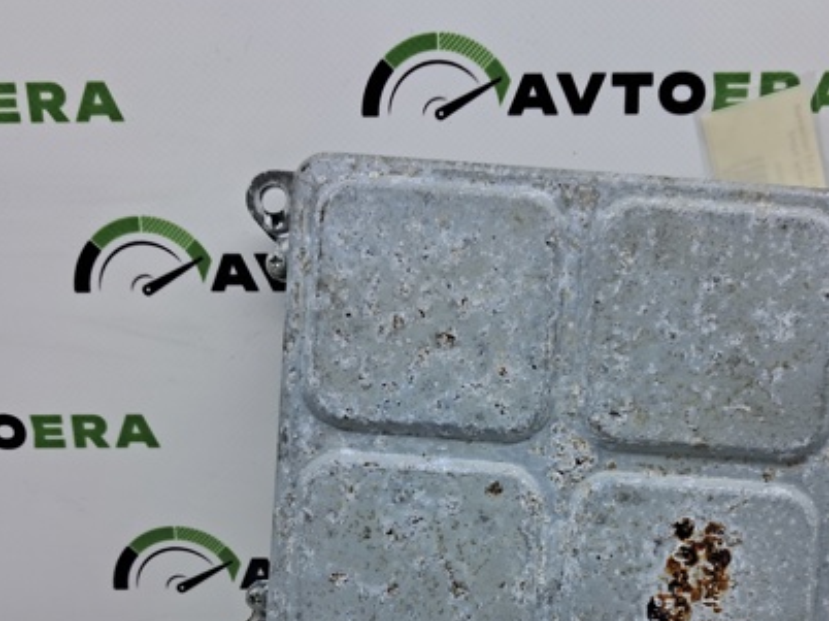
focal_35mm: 43
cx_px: 485
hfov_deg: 43.7
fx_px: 1029
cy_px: 480
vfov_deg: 32.8
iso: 50
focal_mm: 4
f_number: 1.8
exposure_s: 1/120
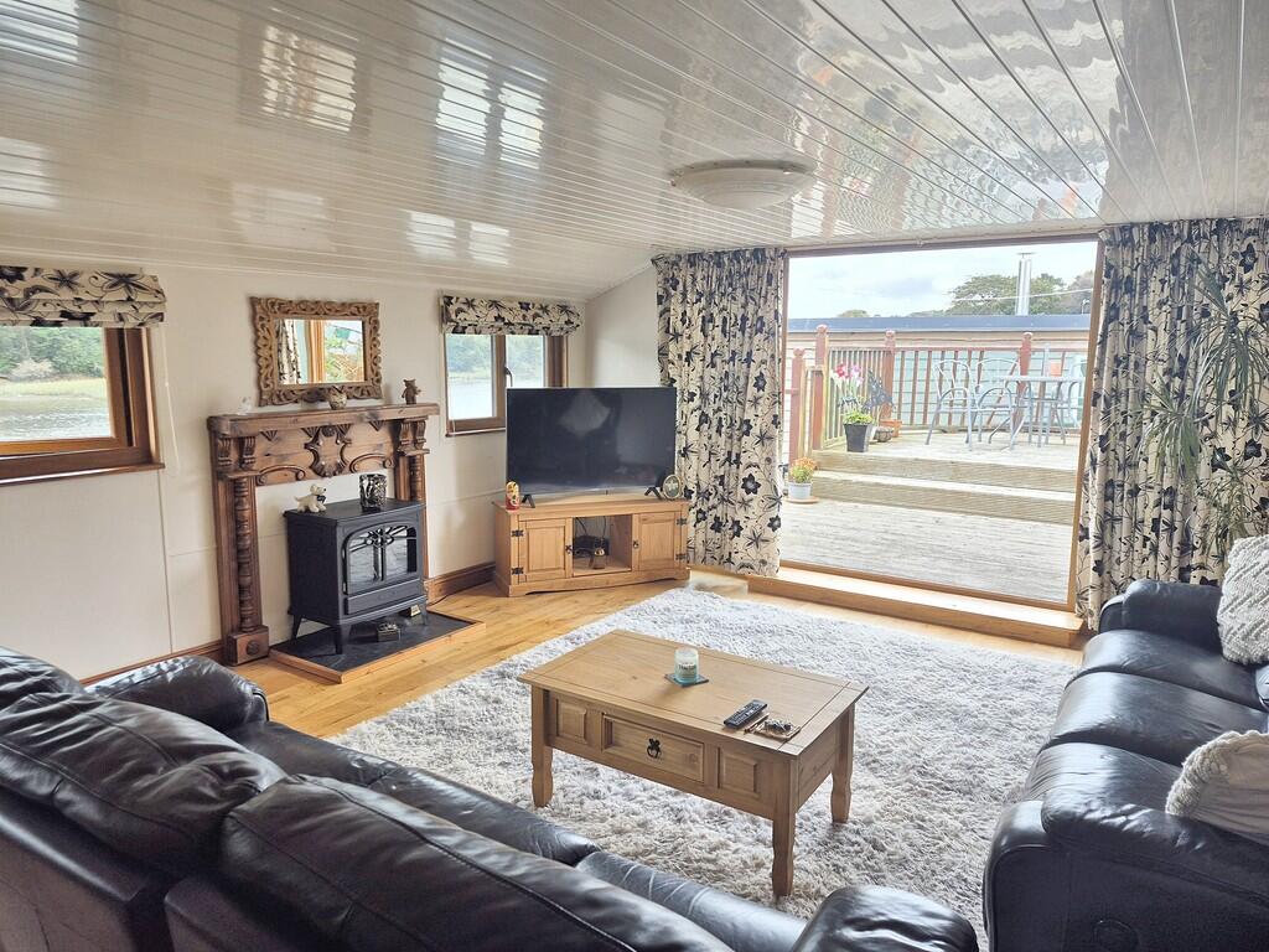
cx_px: 634
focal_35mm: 23
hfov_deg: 73.9
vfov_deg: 58.9
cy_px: 476
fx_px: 843
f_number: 1.8
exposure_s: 1/177
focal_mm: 5.4
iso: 25
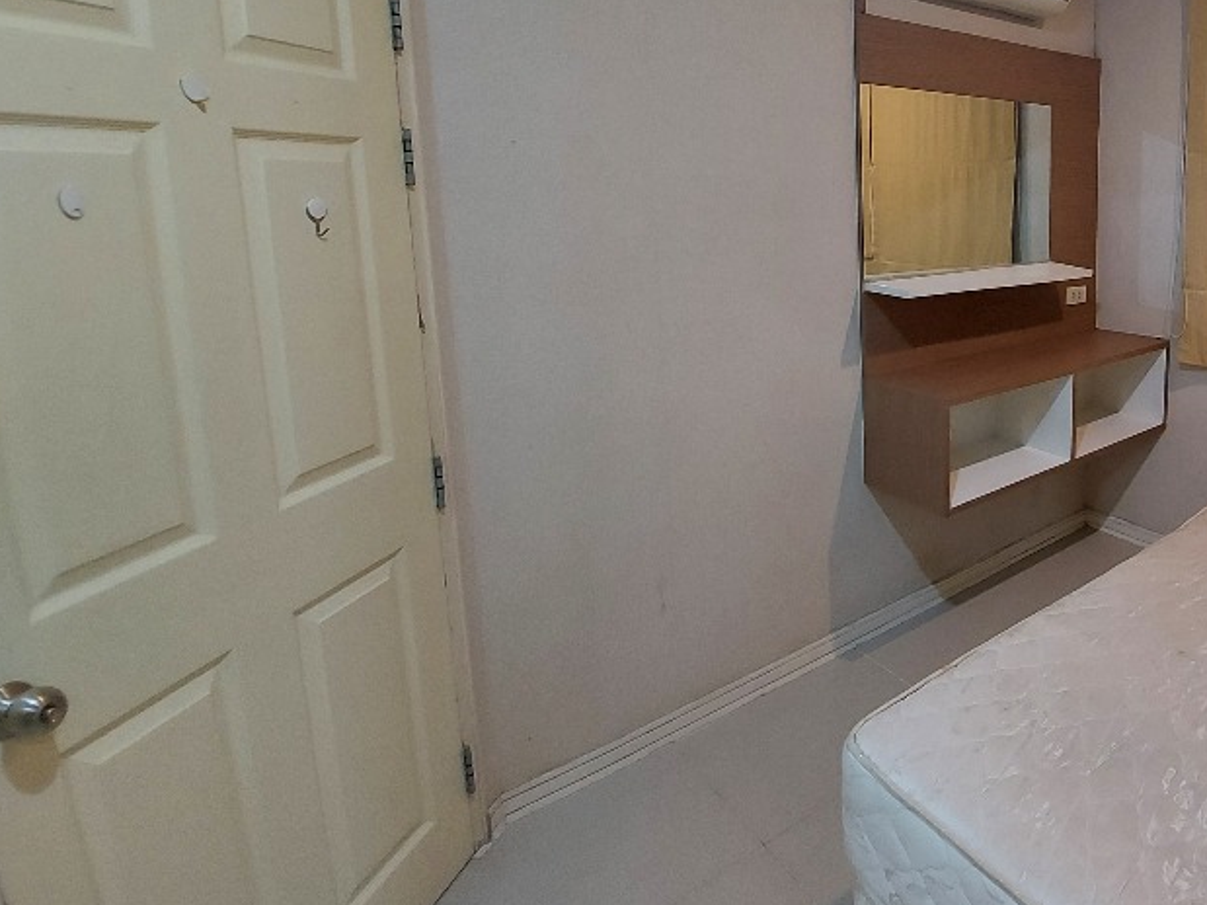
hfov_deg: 71.1
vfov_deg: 61.8
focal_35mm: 21
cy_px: 300
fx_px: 732
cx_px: 965
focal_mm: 1.74
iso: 320
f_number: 2.2
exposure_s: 1/50
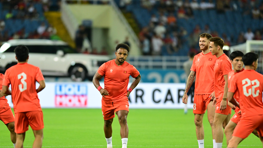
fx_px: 2852
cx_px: 116
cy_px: 86
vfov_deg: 3.0
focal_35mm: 409
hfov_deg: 5.3
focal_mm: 300
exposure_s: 1/1000
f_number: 2.8
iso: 3200
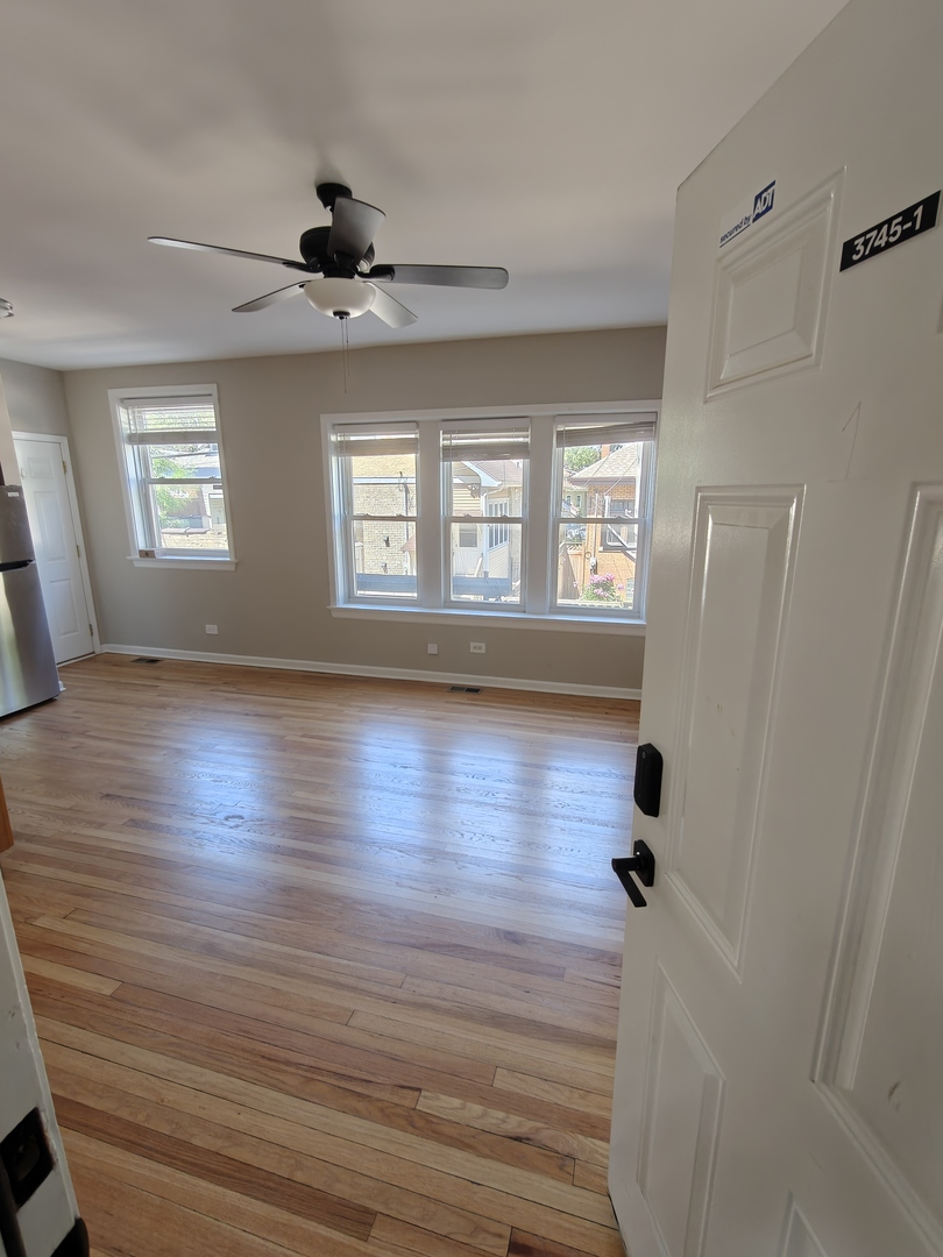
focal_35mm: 15
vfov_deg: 98.2
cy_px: 628
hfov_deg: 81.7
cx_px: 472
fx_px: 545
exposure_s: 1/63
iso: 800
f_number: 2
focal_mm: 2.3
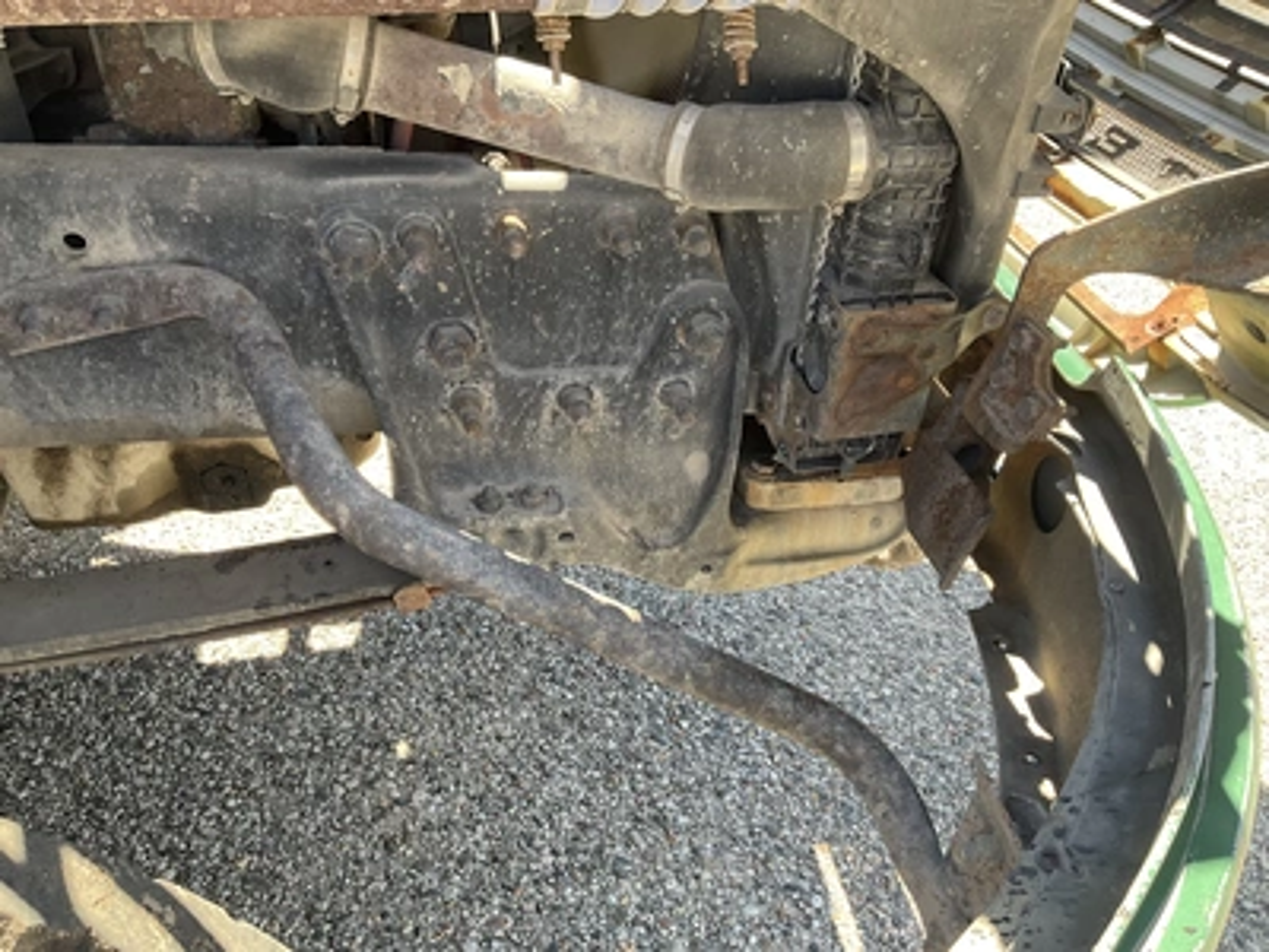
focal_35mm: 29
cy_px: 476
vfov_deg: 48.2
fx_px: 1063
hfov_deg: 61.7
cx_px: 634
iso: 32
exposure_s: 1/122
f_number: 1.8
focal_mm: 3
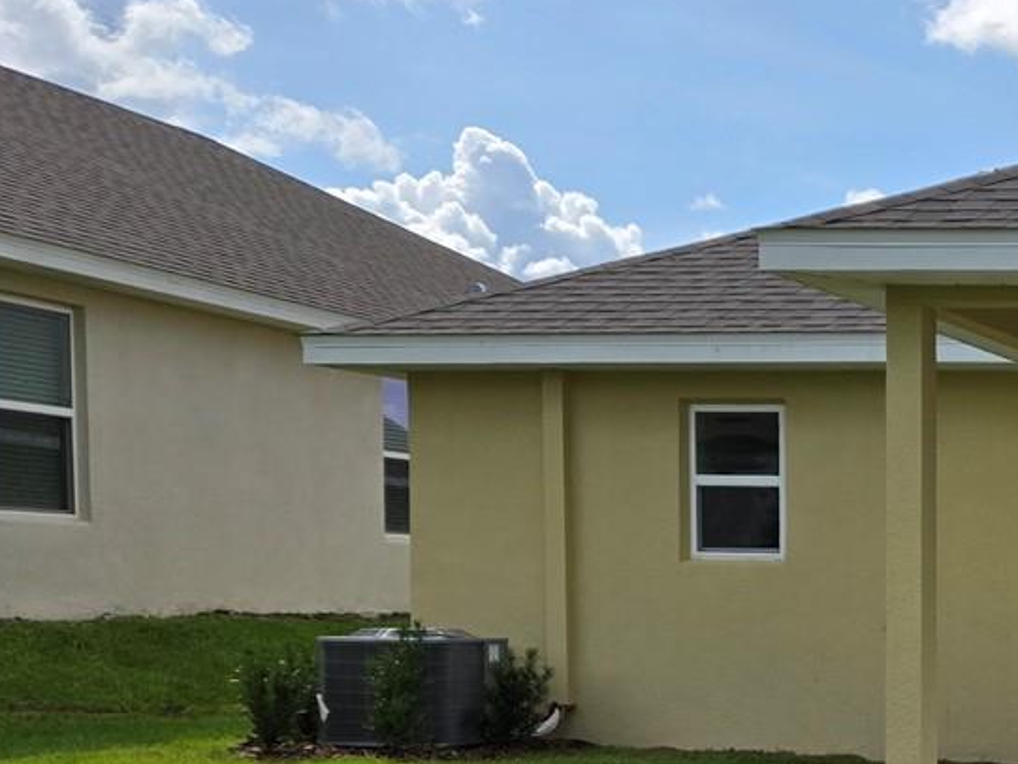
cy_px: 698
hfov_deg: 24.9
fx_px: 2000
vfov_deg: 21.1
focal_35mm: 68
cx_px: 1308
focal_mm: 5.4
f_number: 1.8
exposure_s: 1/2843
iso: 25
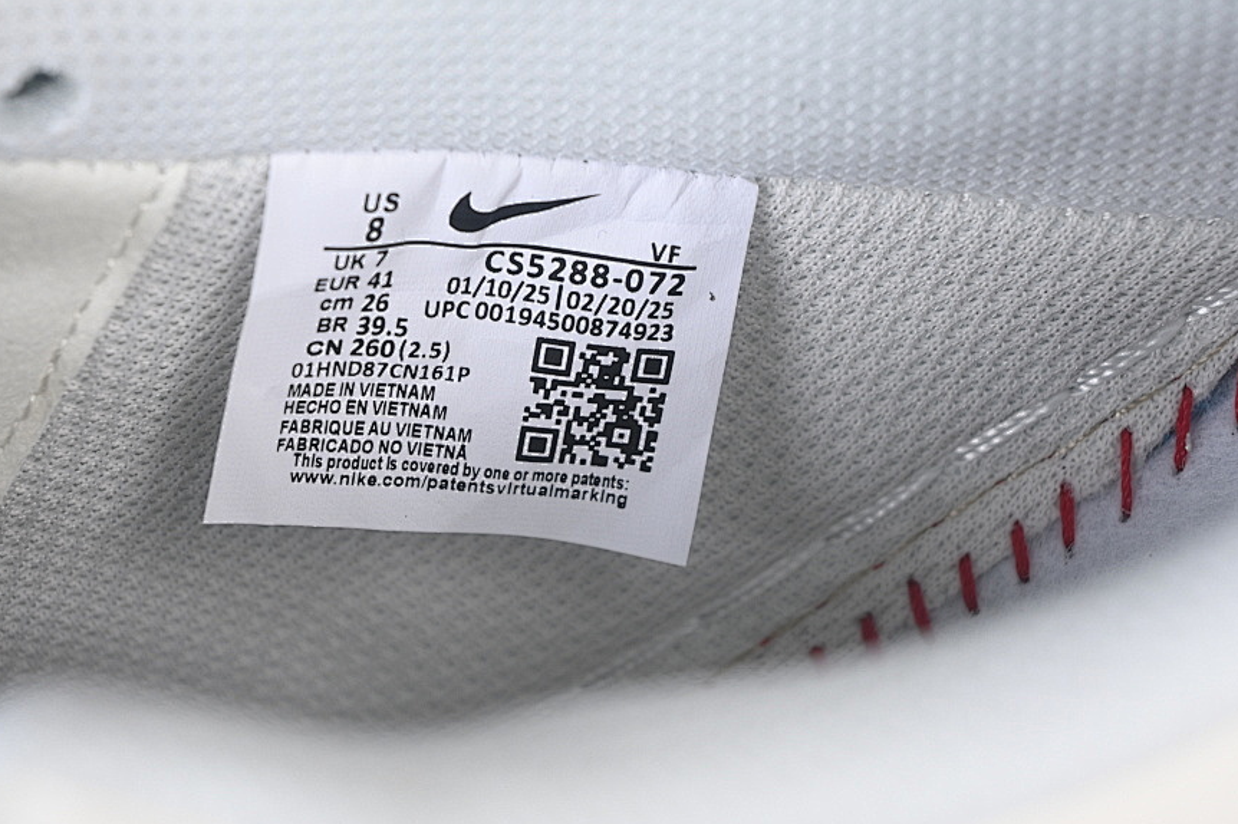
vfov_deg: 14.5
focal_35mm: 94
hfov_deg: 21.7
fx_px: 3231
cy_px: 401
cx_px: 550
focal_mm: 50
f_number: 7.1
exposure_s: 1/80
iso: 160
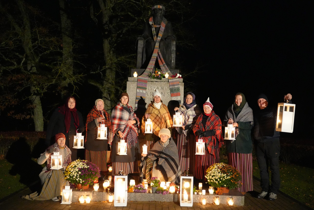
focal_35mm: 46
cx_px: 157
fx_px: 401
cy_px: 105
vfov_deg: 29.2
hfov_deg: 42.7
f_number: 2.2
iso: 12800
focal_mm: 46
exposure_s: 1/80
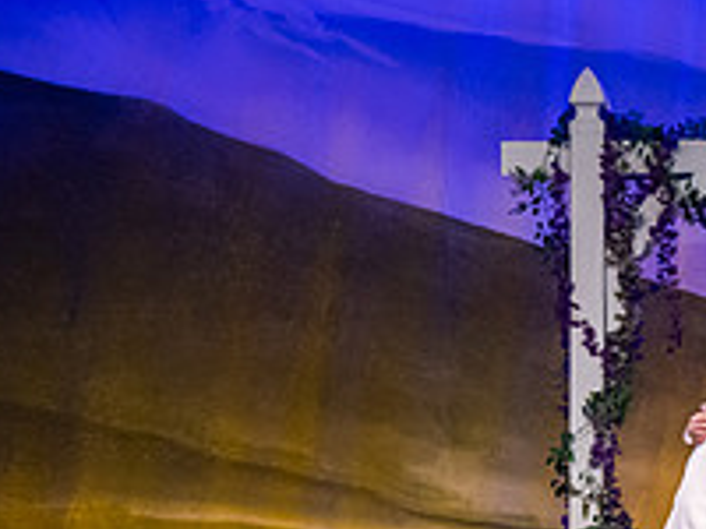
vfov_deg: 4.6
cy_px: 467
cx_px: 971
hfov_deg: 6.1
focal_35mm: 323
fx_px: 6588
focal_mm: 116
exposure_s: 1/320
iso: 2000
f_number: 3.5
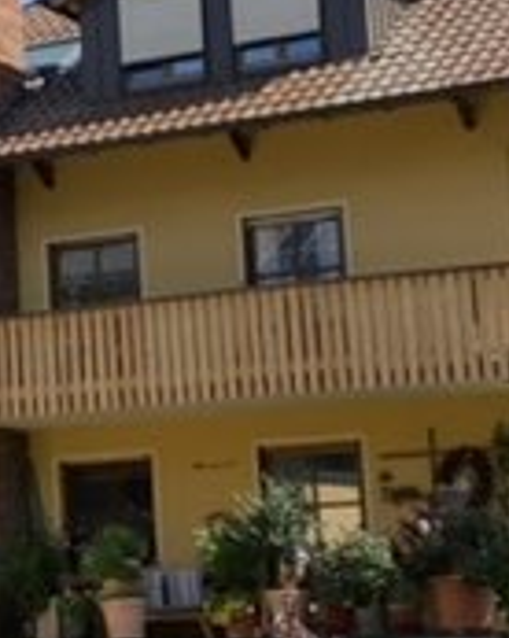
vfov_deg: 14.6
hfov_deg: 11.3
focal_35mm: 132
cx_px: -184
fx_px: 2490
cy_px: 197
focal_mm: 4.25
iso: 32
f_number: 1.8
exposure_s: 1/1701
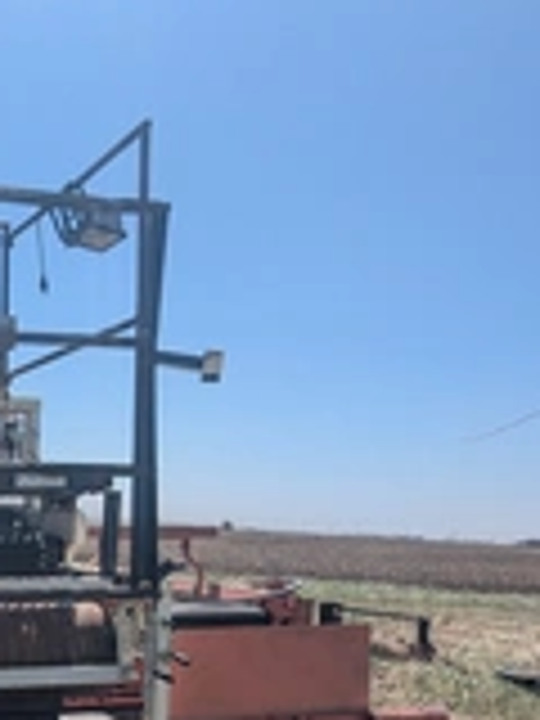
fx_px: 832
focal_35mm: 40
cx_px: -106
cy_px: 590
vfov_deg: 44.2
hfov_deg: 30.6
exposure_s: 1/1832
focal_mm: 2.35
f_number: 2.2
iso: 45
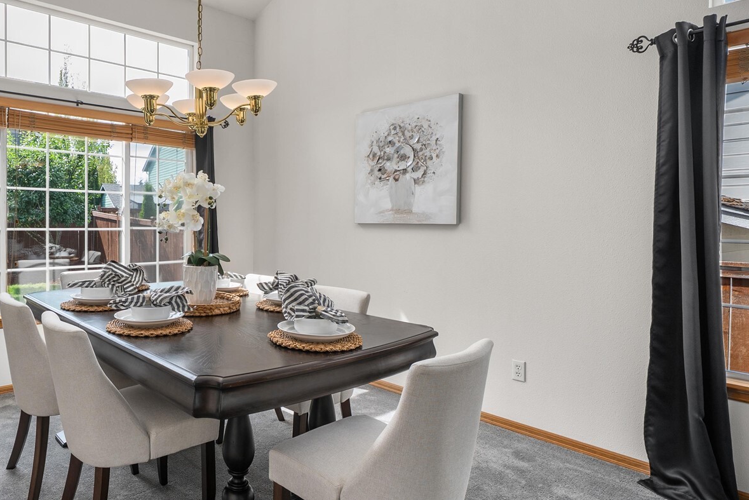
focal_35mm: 23
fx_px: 479
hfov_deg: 73.6
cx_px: 246
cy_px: 227
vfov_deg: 55.1
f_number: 7.1
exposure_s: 1/20
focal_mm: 16
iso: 1000
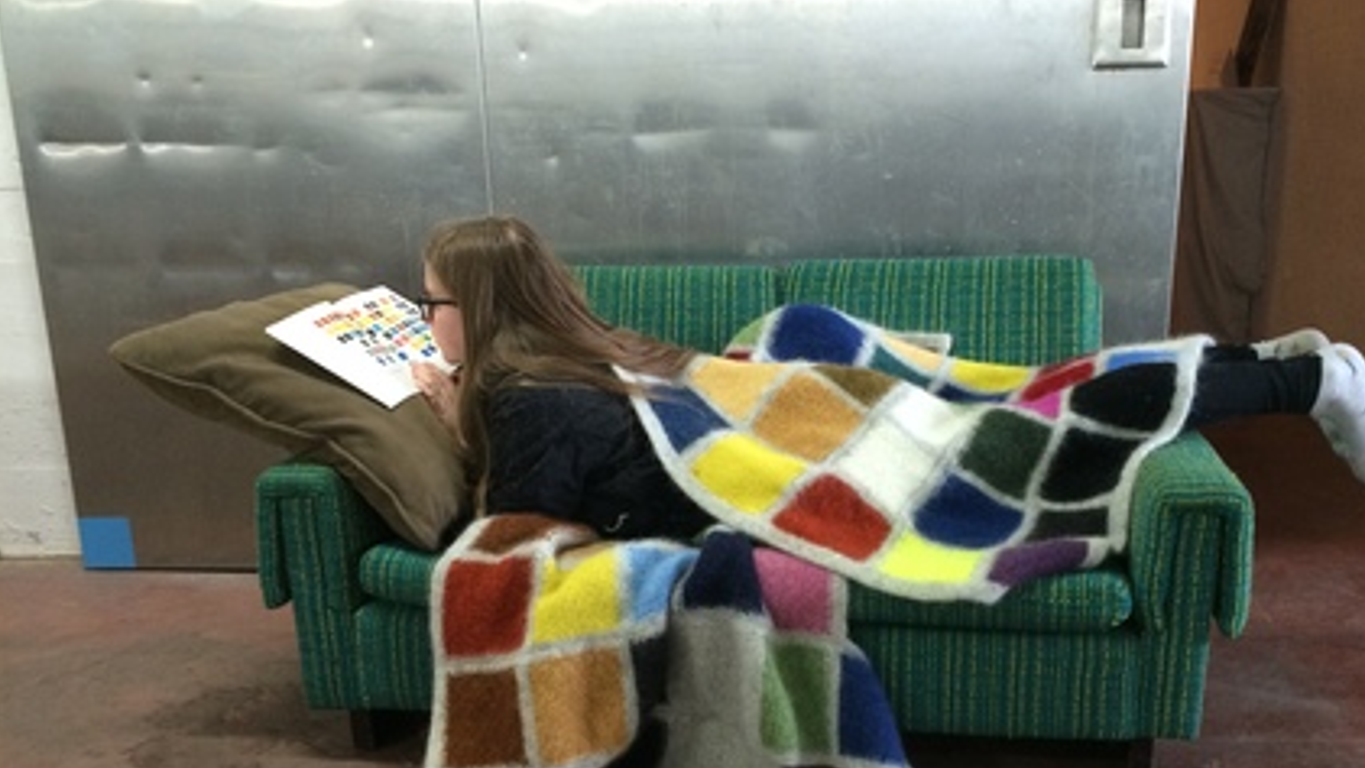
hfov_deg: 55.1
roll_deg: +0.7
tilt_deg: -16.6
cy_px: 531
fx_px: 1303
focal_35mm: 36
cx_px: 762
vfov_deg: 32.5
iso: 250
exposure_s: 1/33
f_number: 2.2
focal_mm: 4.15
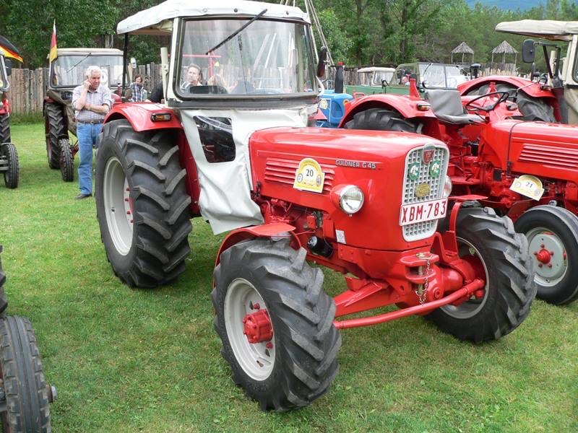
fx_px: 601
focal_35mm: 36
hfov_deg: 51.4
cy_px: 216
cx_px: 289
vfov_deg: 39.7
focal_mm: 6
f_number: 3.7
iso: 80
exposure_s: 1/100
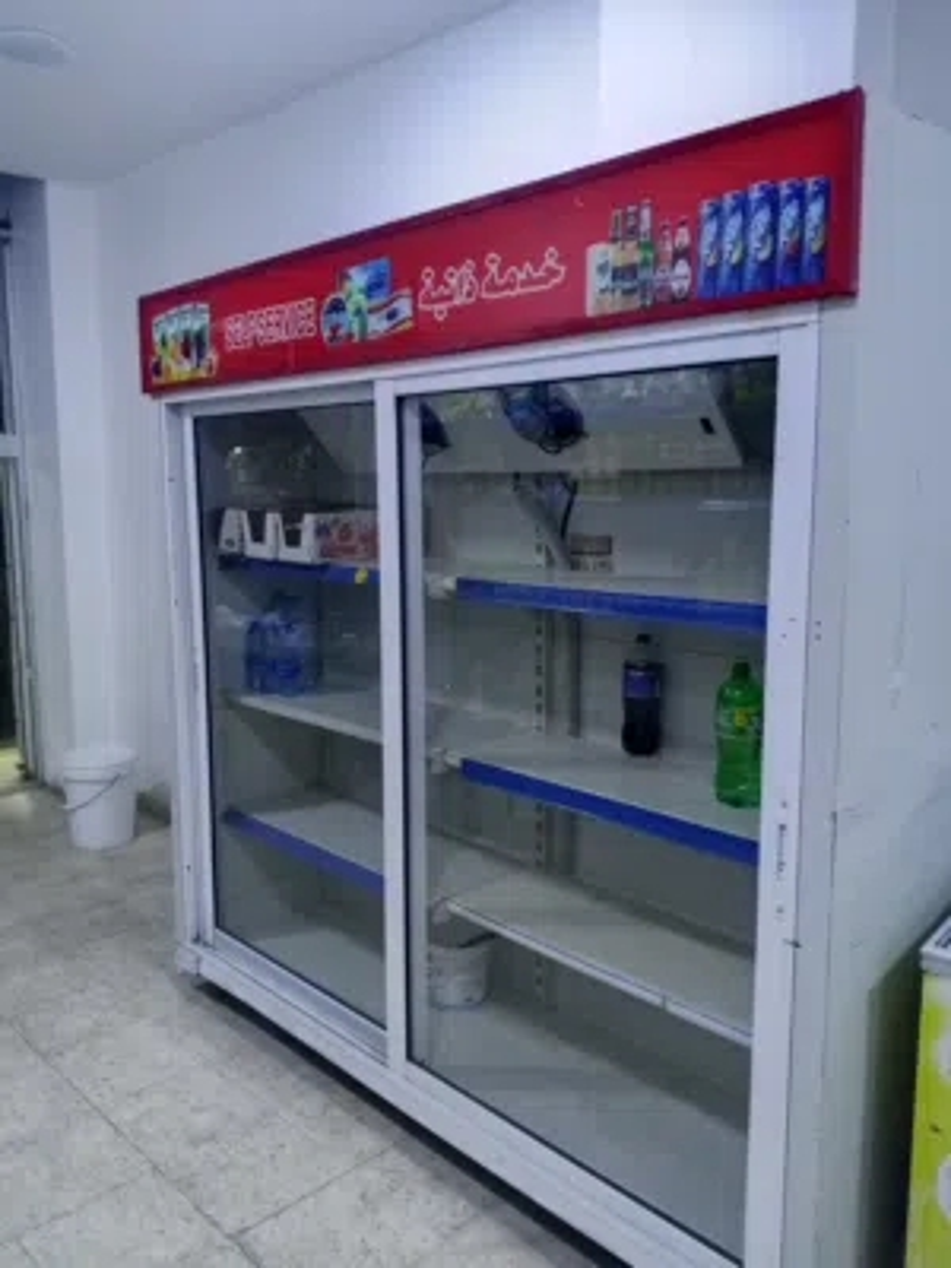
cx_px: 476
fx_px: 843
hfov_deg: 58.9
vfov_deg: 73.9
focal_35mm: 23
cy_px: 634
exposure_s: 1/50
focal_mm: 4.09
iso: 855
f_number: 1.6
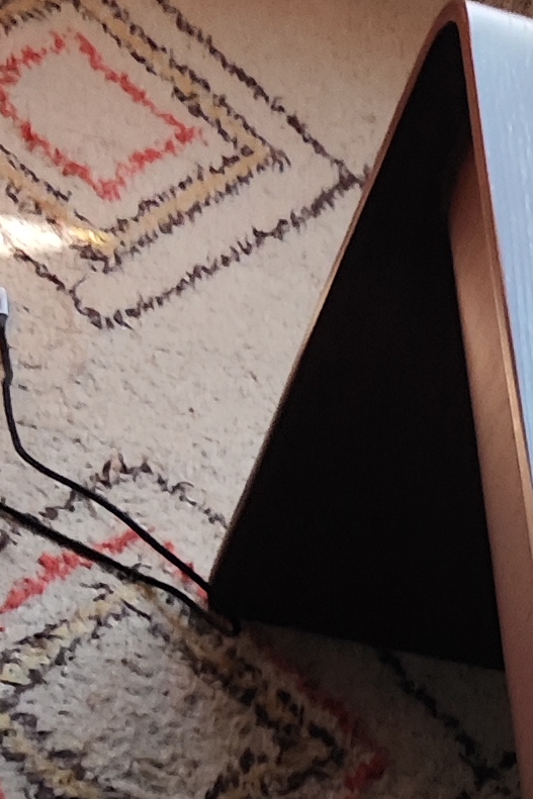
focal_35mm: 146
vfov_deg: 13.9
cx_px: 1174
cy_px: 785
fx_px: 3244
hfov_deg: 8.7
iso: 238
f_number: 1.8
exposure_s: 1/25
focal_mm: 4.68
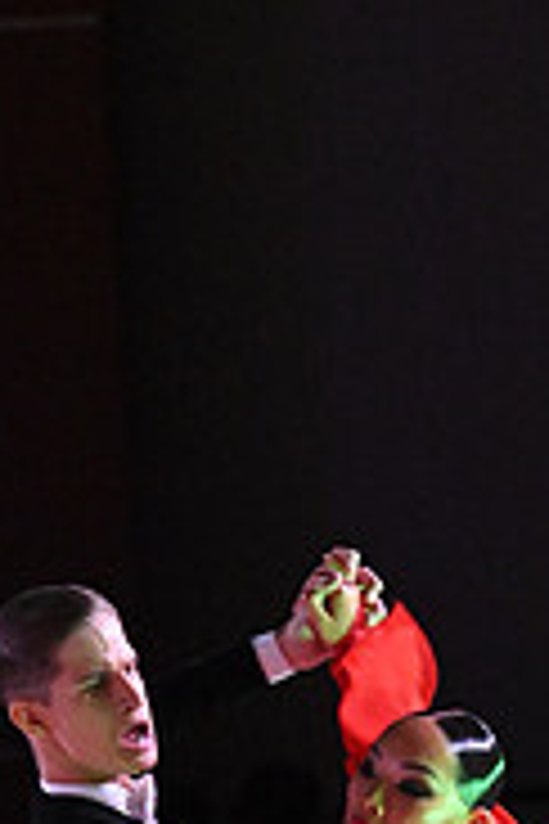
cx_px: 380
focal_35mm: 635
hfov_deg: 2.2
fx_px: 14524
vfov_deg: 3.2
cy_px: 1004
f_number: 5.6
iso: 5000
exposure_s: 1/400
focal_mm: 200
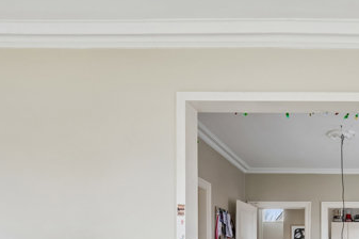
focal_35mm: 38
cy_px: 265
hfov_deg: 44.3
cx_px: 347
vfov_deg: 31.0
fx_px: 379
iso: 125
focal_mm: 16
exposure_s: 1/3.33
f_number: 9
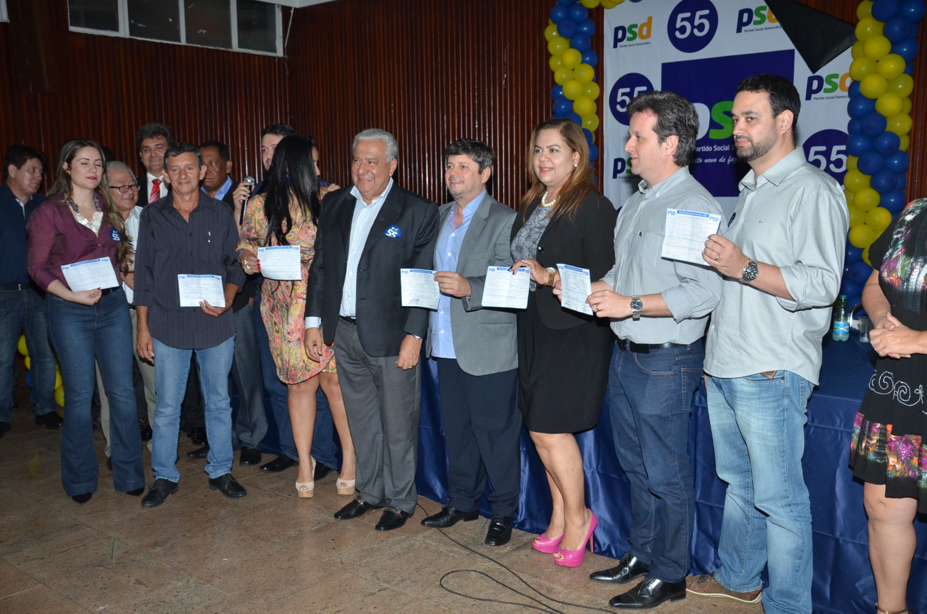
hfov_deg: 57.3
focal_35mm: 33
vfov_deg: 39.8
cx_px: 464
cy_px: 307
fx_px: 848
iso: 1000
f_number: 7.1
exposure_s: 1/60
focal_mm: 22
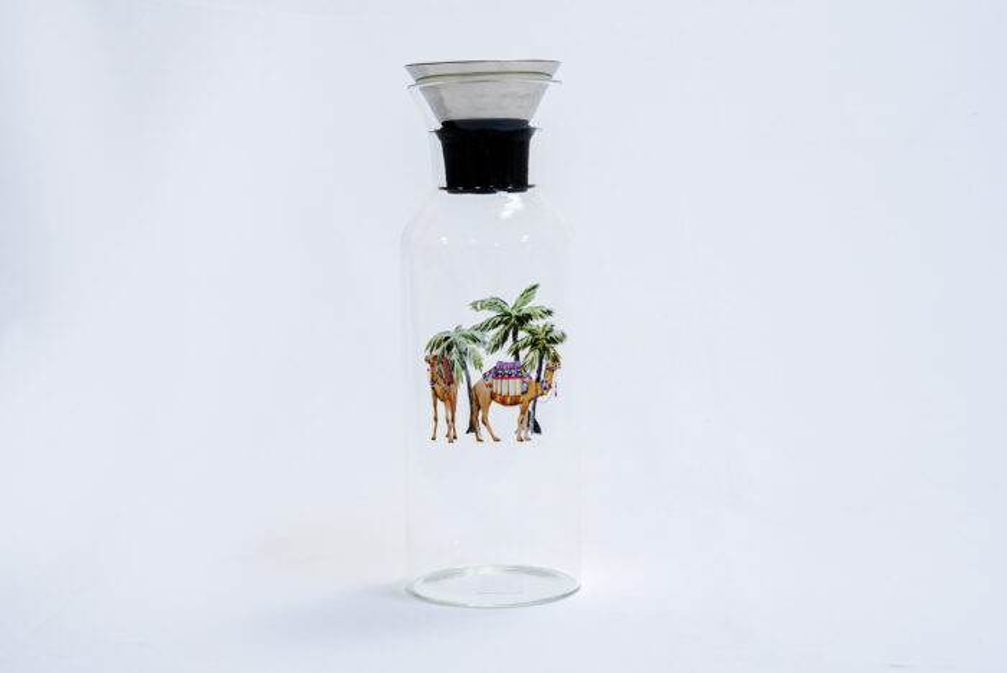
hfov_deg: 31.4
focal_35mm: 64
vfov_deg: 21.3
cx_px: 504
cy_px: 336
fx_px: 1792
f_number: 13
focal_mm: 64
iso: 3200
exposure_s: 1/125
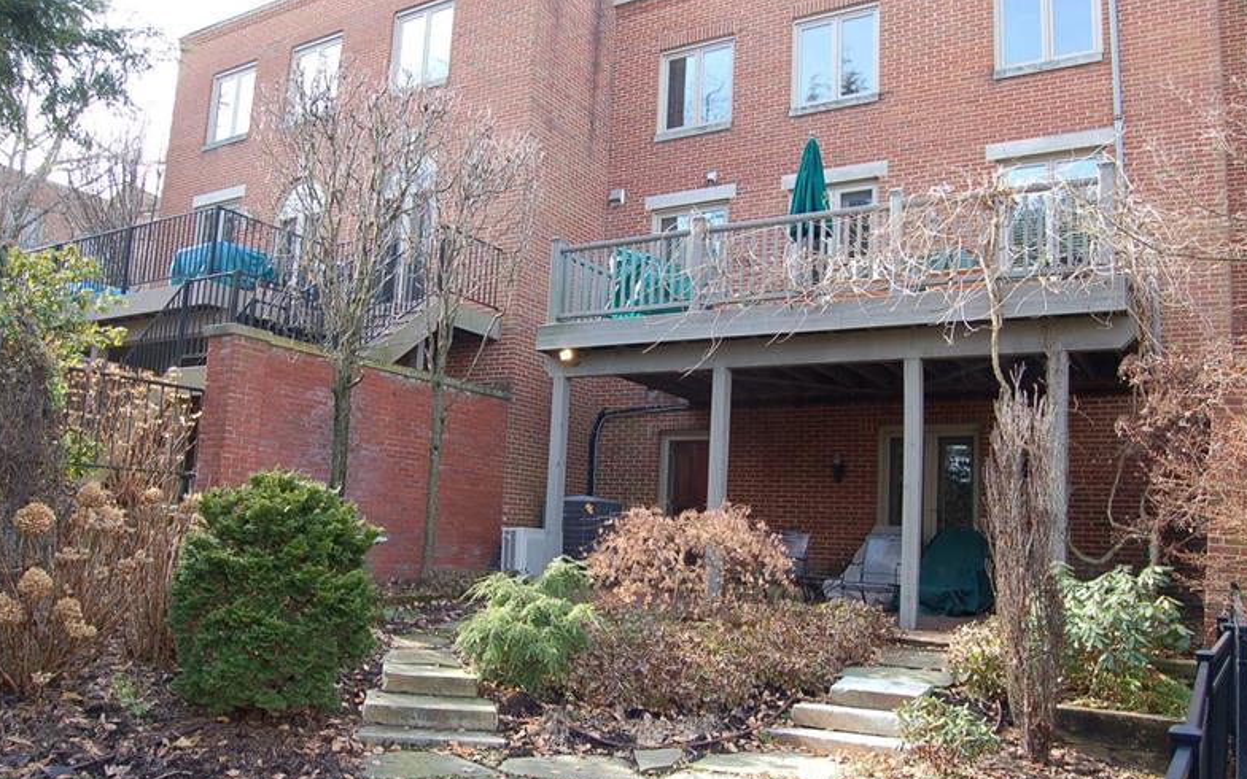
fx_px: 952
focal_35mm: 28
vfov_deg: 44.5
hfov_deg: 66.5
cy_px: 407
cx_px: 629
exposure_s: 1/125
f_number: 5.6
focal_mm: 18
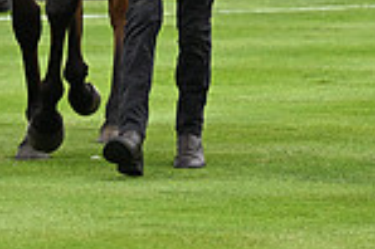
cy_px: -213
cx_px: 73
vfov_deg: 2.4
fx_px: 5879
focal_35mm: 565
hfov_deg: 3.7
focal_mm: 145
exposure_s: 1/320
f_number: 5
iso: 640
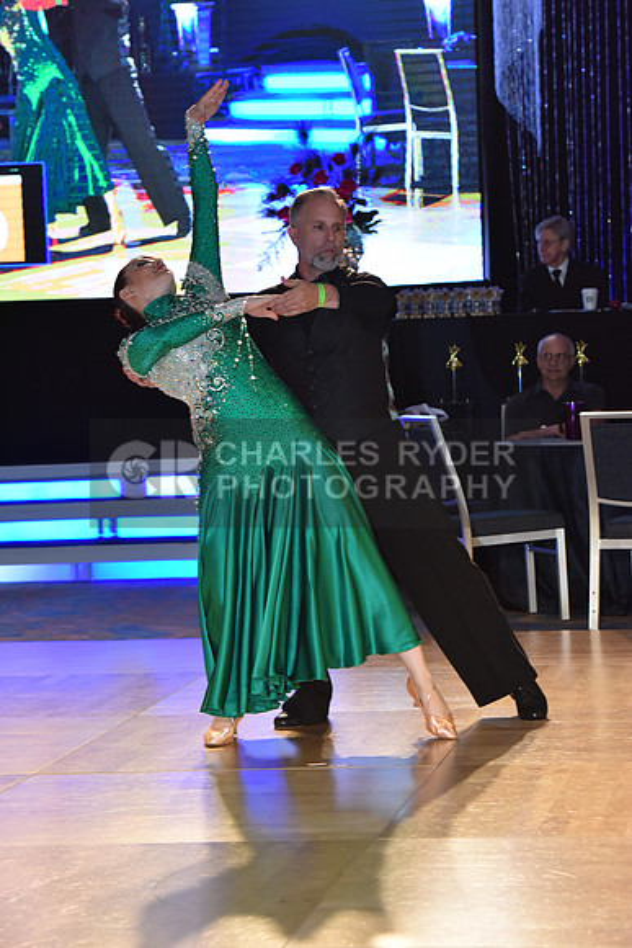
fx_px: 2763
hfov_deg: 13.0
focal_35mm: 105
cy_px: 474
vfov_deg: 19.5
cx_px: 316
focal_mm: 105
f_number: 5
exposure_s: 1/250
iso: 2000
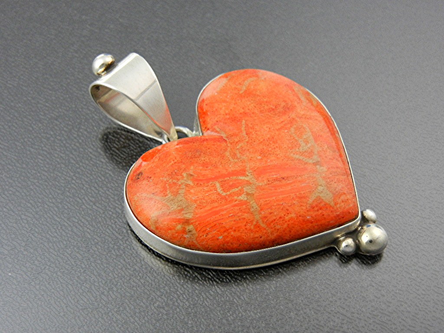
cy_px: 166
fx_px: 757
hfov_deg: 32.7
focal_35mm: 59
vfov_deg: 24.8
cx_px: 222
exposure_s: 1/30.5
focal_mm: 10.6
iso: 400
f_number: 4
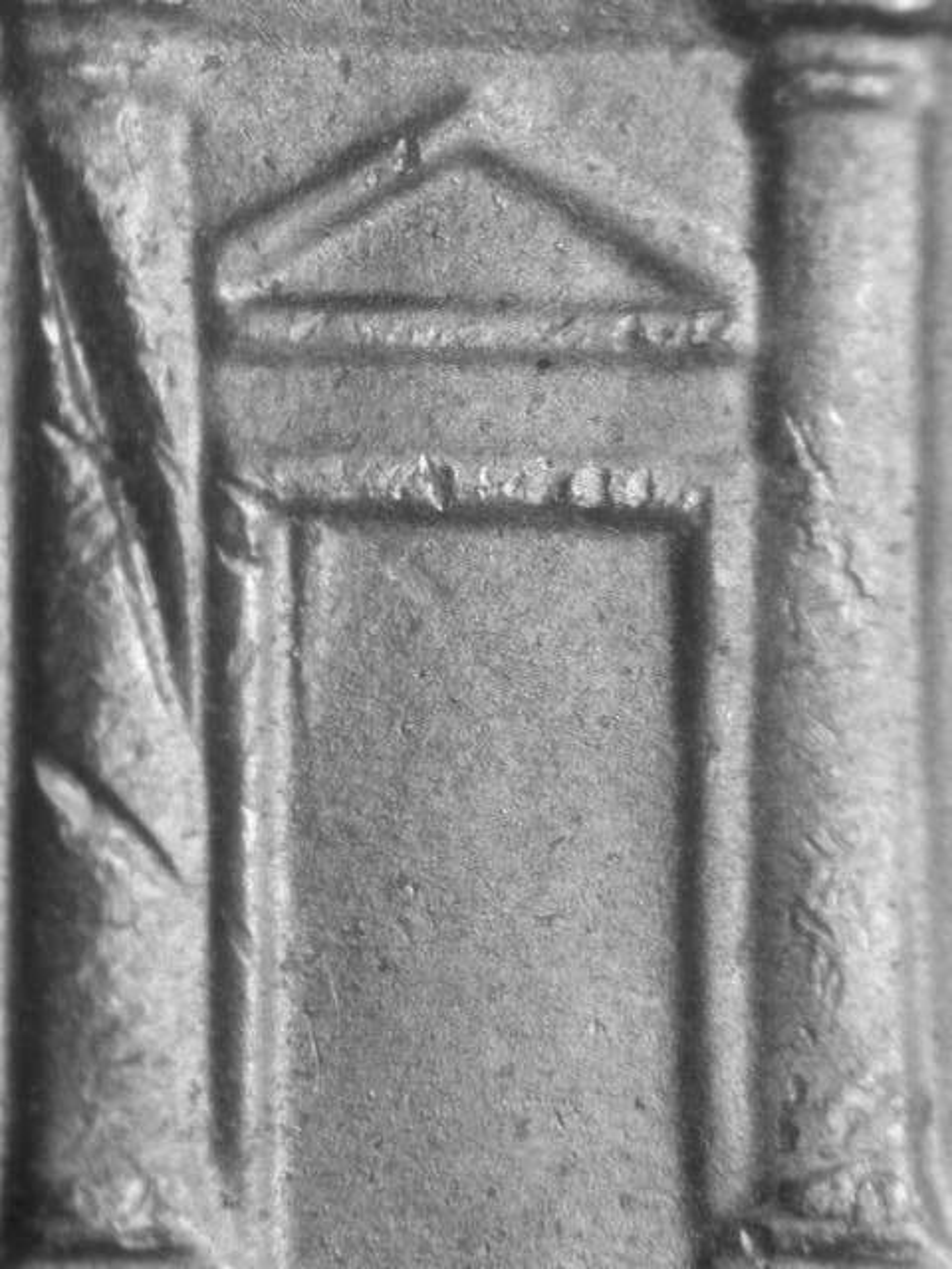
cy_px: 634
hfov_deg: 10.6
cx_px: 476
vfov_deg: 14.1
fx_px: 5134
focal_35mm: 140
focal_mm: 29.1
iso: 100
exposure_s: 1/16.4
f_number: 4.8
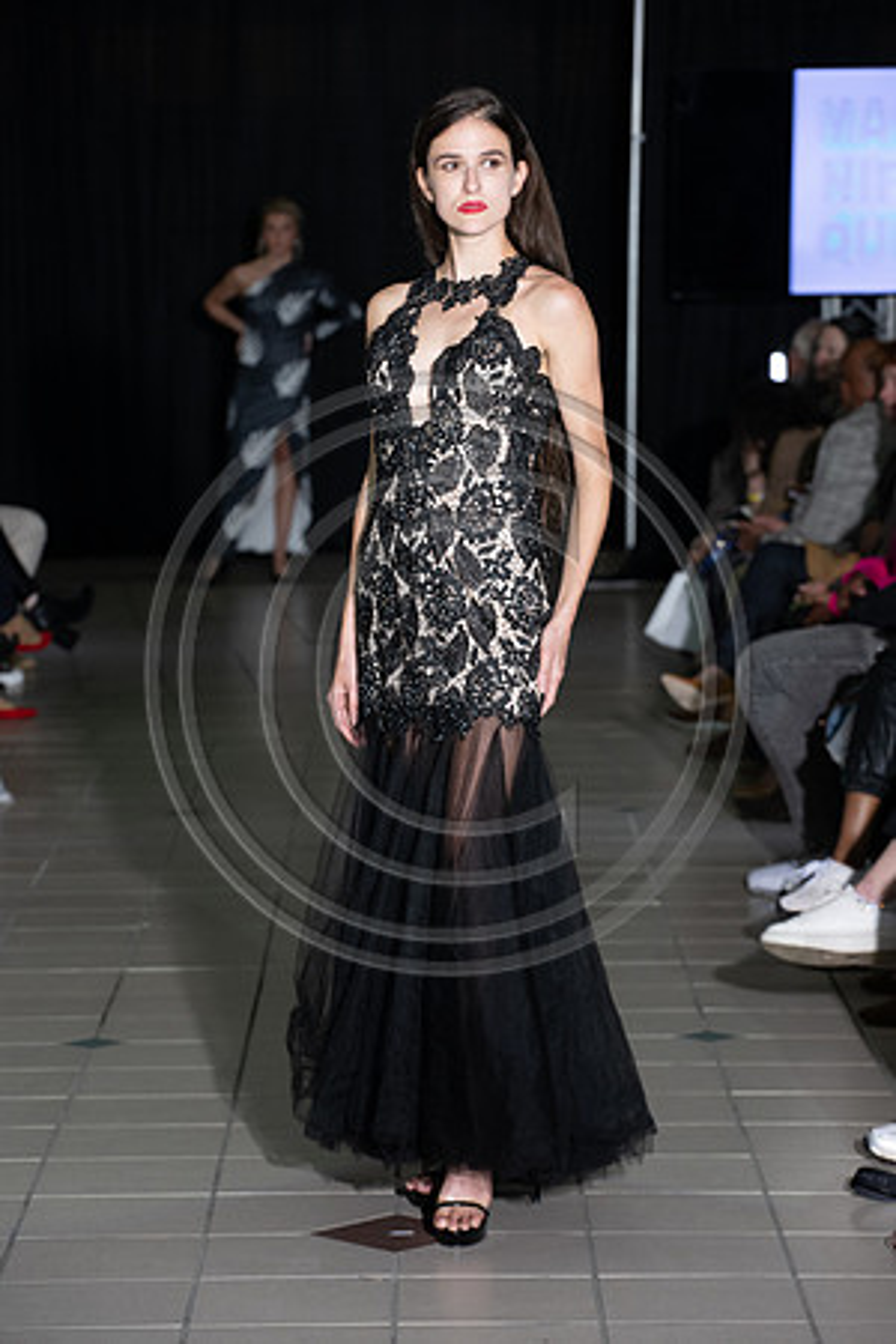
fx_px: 4666
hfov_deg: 11.0
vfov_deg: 16.4
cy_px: 672
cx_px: 448
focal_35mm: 125
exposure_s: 1/160
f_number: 5.6
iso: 1250
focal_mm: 125
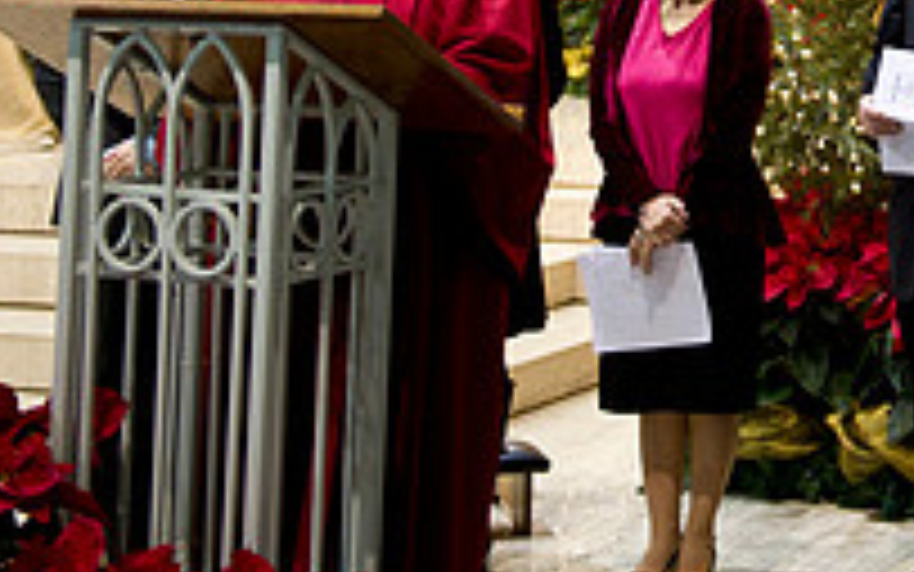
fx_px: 2541
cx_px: 1027
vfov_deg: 12.4
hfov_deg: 19.5
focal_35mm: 102
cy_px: -194
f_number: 2.8
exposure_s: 1/80
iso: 1600
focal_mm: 35
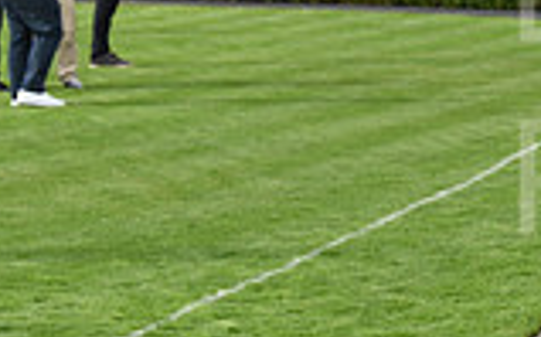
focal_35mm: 261
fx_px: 3844
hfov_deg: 7.8
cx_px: 960
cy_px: 19
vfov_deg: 5.0
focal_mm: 70
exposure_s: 1/2000
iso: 640
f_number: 5
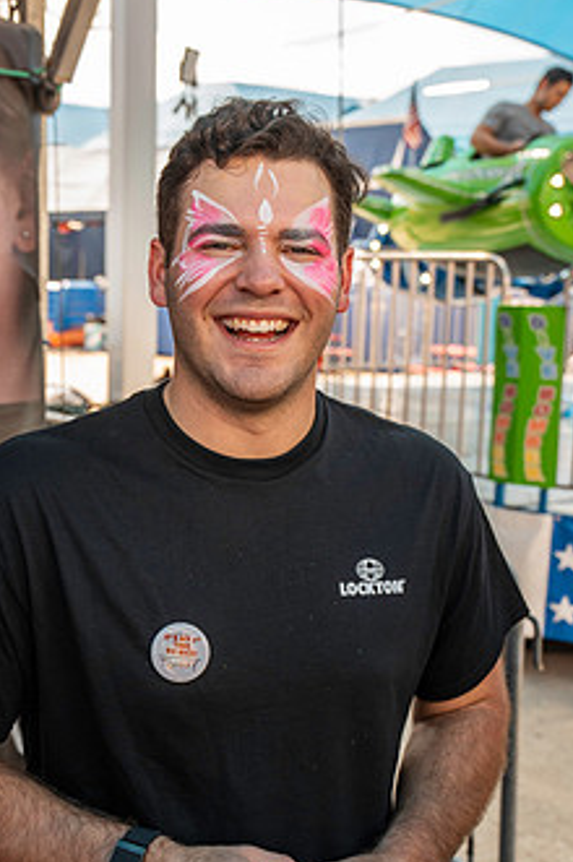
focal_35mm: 49
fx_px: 1172
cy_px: 484
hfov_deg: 27.4
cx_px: 221
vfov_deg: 40.3
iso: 200
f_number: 4.5
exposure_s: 1/200
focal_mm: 36
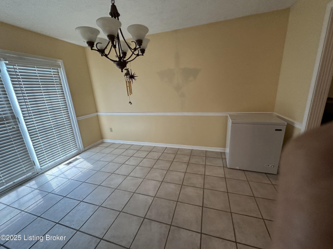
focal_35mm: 14
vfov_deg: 85.7
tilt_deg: -14.5
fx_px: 135
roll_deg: +2.4
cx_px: 166
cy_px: 124
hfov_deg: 102.1
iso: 400
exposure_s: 1/60
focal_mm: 2.22
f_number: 2.2
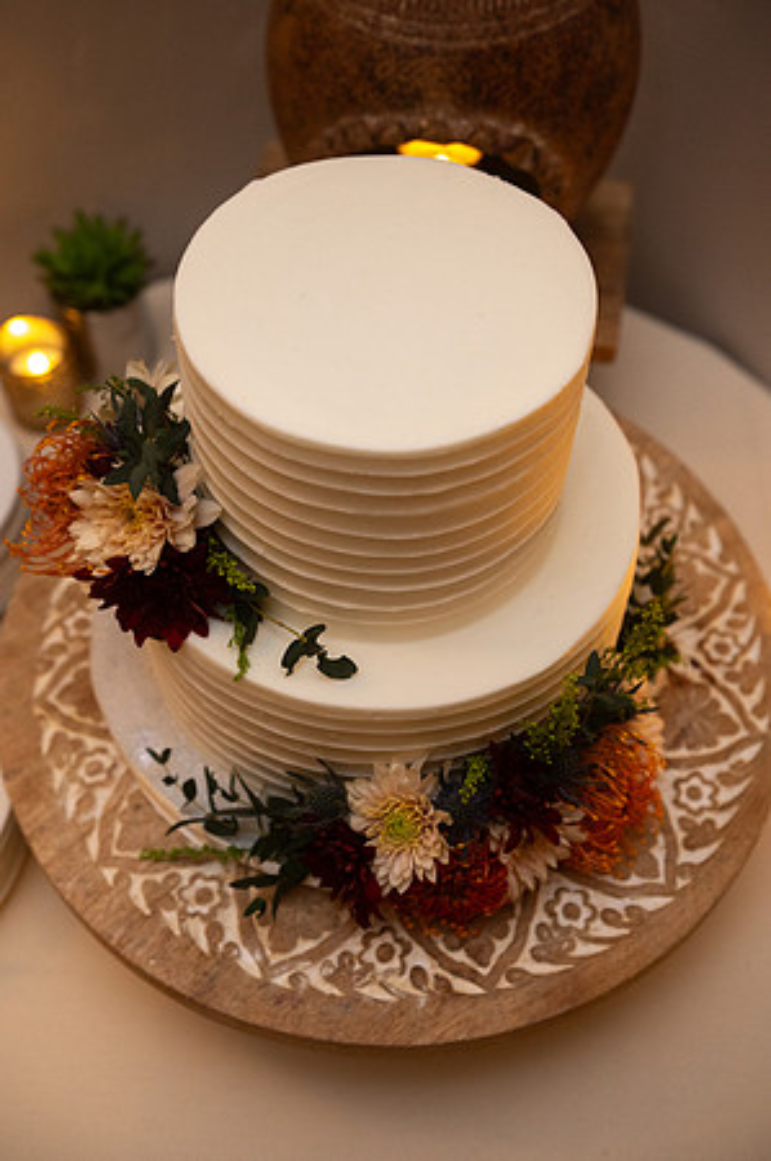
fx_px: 1223
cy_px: 580
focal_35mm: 38
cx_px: 386
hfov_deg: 35.0
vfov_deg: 50.7
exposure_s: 1/200
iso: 3200
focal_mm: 38
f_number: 4
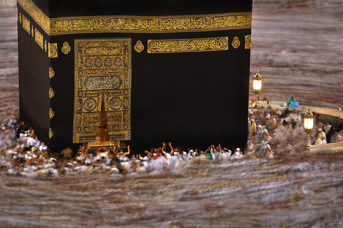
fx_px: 1399
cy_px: 114
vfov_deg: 9.3
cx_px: 172
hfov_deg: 14.0
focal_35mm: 147
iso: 100
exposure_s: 10
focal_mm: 98
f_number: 25
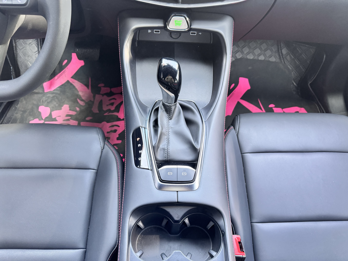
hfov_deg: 71.6
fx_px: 241
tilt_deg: -57.1
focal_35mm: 24
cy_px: 130
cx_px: 174
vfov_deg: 56.8
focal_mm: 6.76
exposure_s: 1/60
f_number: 1.78
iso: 320
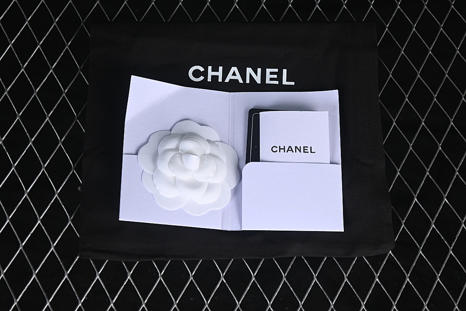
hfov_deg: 27.0
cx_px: 233
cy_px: 156
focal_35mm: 75
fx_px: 971
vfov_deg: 18.2
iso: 160
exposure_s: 1/60
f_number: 6.3
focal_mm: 50
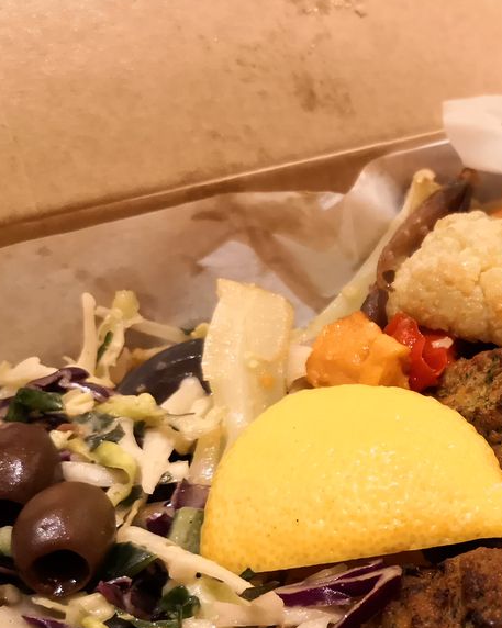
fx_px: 1097
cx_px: 624
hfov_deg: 23.3
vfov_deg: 32.0
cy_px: 325
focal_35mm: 59
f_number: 4
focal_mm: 3.95
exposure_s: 1/50
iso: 160
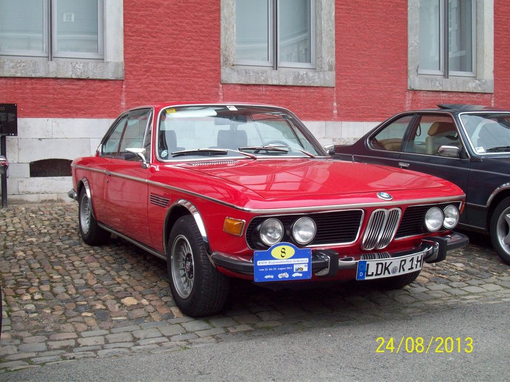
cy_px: 191
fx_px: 678
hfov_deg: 41.2
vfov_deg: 31.5
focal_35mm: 46
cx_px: 255
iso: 80
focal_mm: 7.6
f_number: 3.1
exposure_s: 1/189
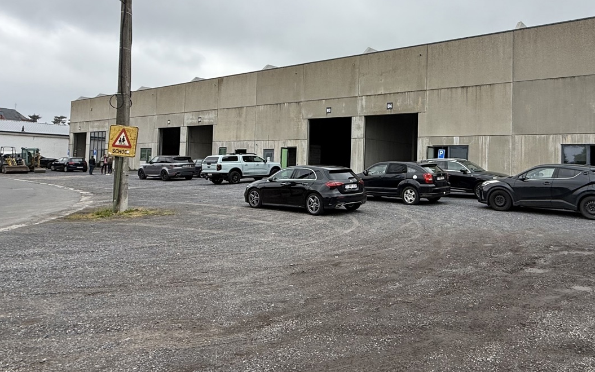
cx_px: 382
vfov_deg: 45.8
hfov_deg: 67.0
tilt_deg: +3.1
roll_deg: -1.4
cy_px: 150
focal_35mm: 27
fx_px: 438
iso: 50
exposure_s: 1/853
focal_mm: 2.22
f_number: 2.2
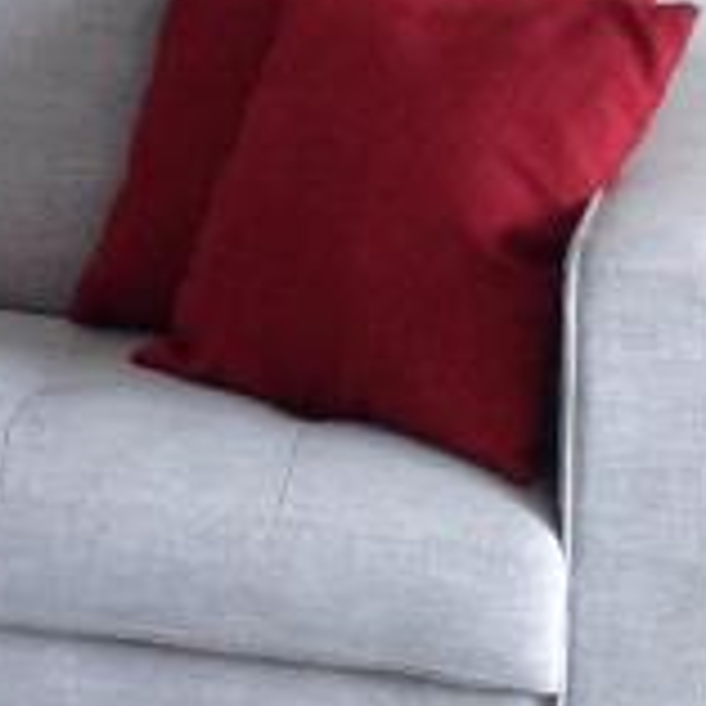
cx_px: -702
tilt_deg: -5.0
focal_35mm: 202
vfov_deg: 8.6
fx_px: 4661
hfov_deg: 8.2
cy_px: 108
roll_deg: +0.4
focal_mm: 4.28
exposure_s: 1/17
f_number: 2.4
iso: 50
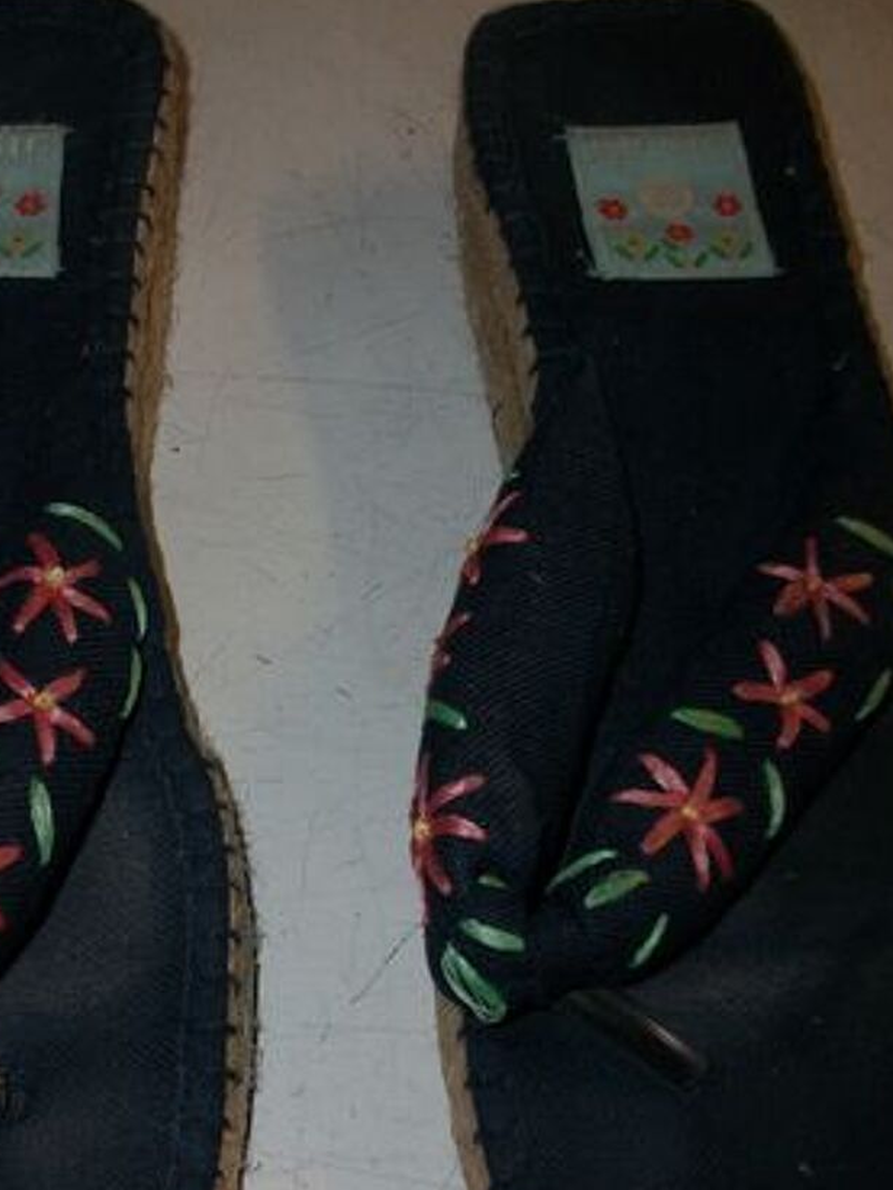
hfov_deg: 27.8
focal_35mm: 52
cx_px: 286
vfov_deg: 36.3
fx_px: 1789
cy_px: 822
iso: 80
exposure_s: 1/40
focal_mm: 5.7
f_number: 2.9
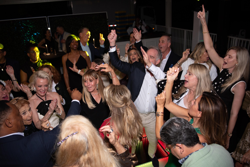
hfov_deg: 63.6
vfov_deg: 45.0
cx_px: 126
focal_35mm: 29
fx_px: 201
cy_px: 86
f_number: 2.8
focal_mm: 28
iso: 500
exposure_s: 1/200
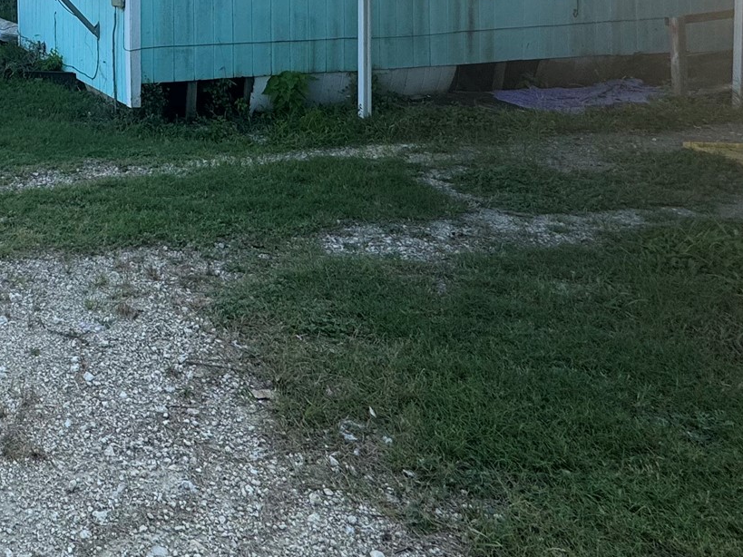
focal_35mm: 35
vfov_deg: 35.1
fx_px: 751
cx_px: 40
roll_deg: -1.8
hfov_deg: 46.1
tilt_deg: -0.1
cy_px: -53
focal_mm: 2.22
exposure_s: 1/657
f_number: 2.2
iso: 40
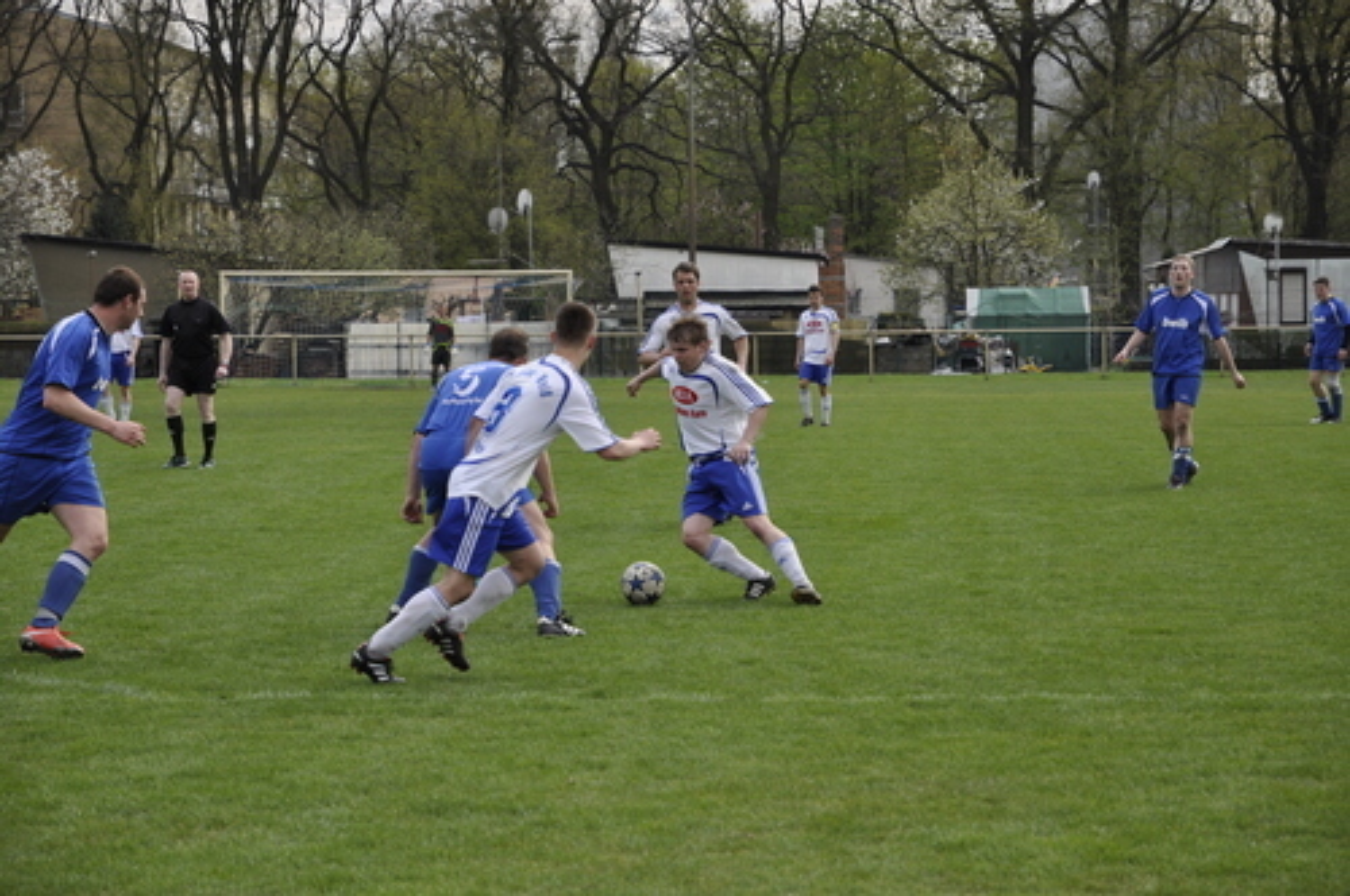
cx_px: 675
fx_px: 4775
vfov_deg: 10.7
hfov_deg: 16.1
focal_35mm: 128
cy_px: 448
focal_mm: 85
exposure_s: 1/1000
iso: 450
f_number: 5.6
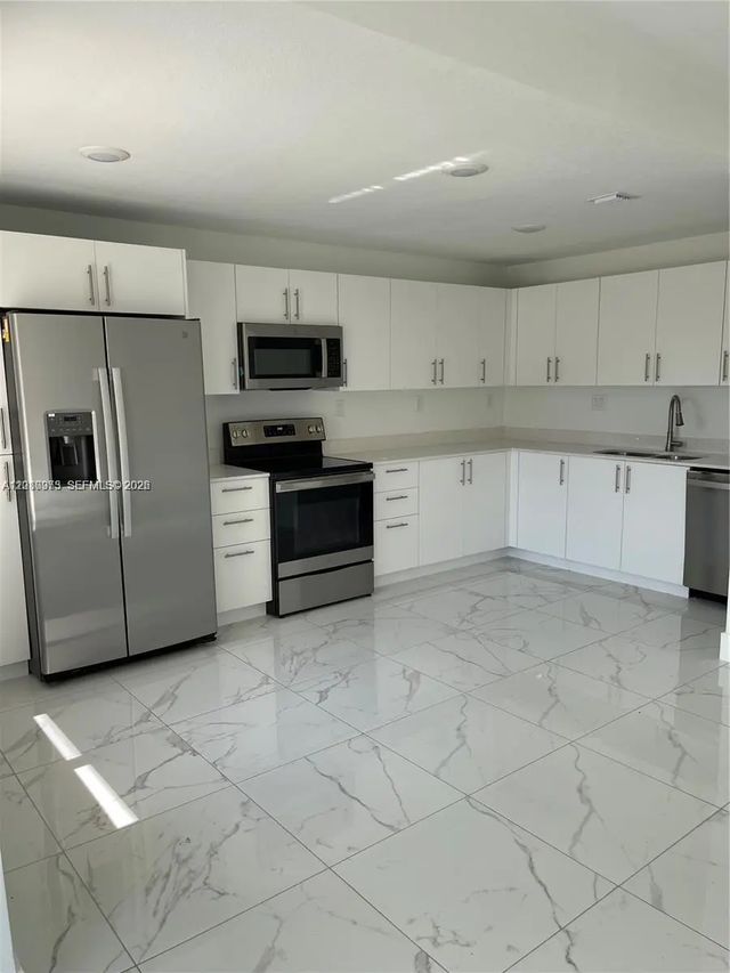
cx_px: 365
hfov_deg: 53.1
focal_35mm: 26
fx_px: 731
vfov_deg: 67.3
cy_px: 486
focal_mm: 5.1
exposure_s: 1/220
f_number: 1.6
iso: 32
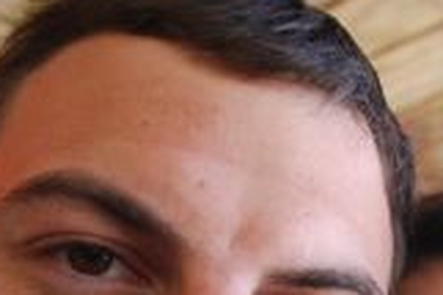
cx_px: 385
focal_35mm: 84
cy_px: 386
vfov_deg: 15.4
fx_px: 1033
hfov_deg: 23.7
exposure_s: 1/60
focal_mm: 18
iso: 200
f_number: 4
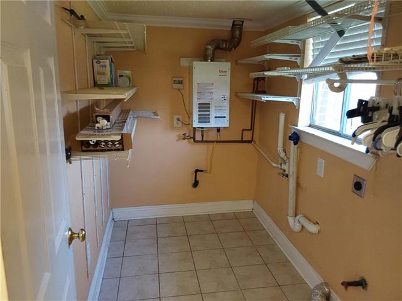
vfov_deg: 49.7
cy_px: 150
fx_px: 325
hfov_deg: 63.4
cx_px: 201
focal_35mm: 28
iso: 200
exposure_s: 1/40
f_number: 1.9
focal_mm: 2.91
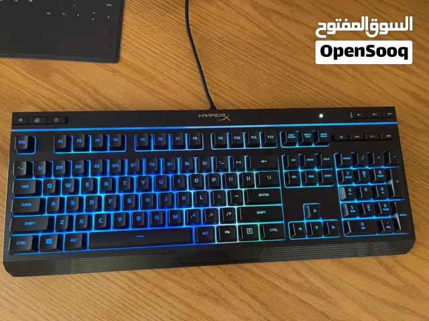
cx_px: 214
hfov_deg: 69.4
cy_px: 160
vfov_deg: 54.9
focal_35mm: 25
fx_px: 310
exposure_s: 1/43
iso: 500
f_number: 1.6
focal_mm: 5.1
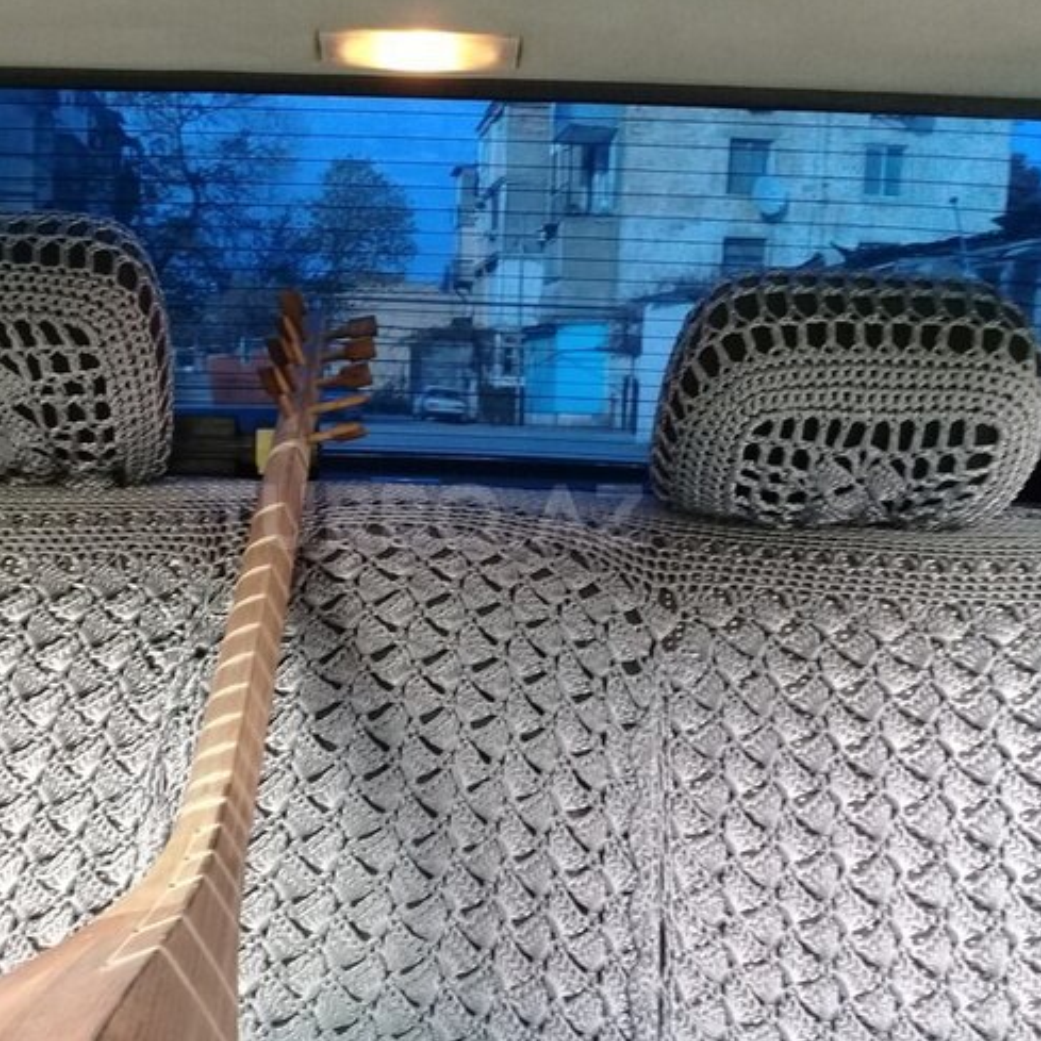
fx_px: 1259
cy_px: 516
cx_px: 426
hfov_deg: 44.7
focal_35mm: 37
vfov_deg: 44.9
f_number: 2.2
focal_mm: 3.3
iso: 125
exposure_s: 1/33
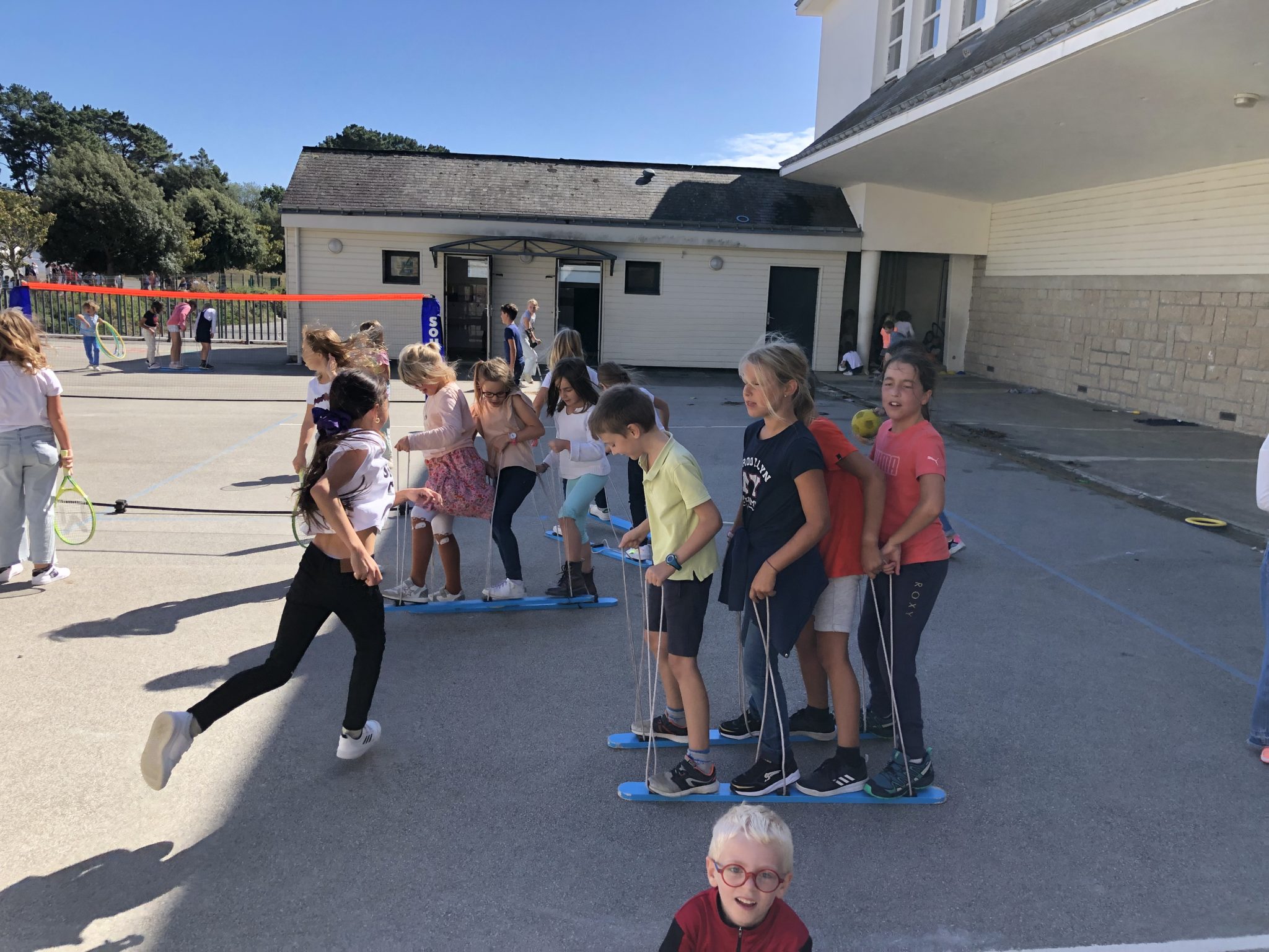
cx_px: 634
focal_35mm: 28
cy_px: 476
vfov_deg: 49.7
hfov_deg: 63.4
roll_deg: -0.6
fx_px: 1026
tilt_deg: -10.5
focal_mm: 3.99
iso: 20
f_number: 1.8
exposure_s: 1/1043
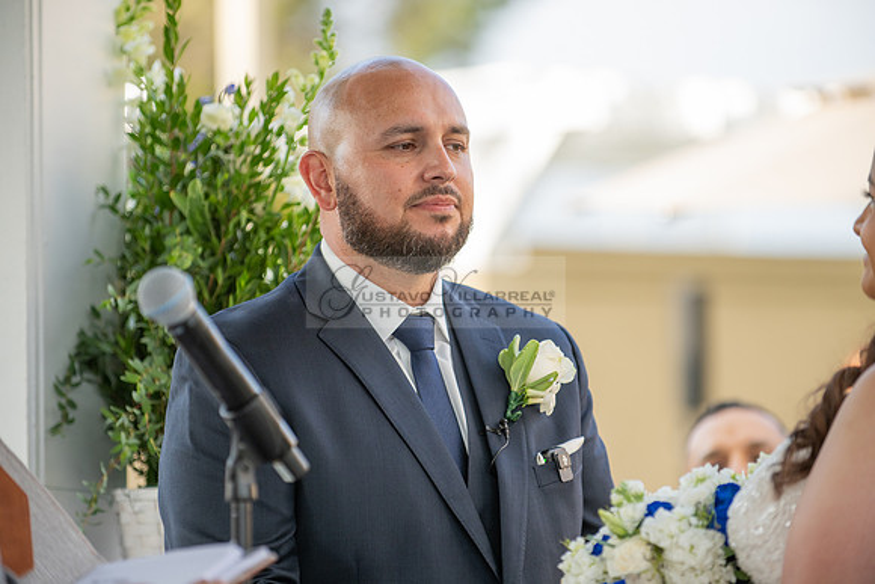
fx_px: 4133
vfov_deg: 8.1
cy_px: 292
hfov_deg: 12.1
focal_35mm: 170
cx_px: 438
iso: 400
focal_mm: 170
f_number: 2.8
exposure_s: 1/800
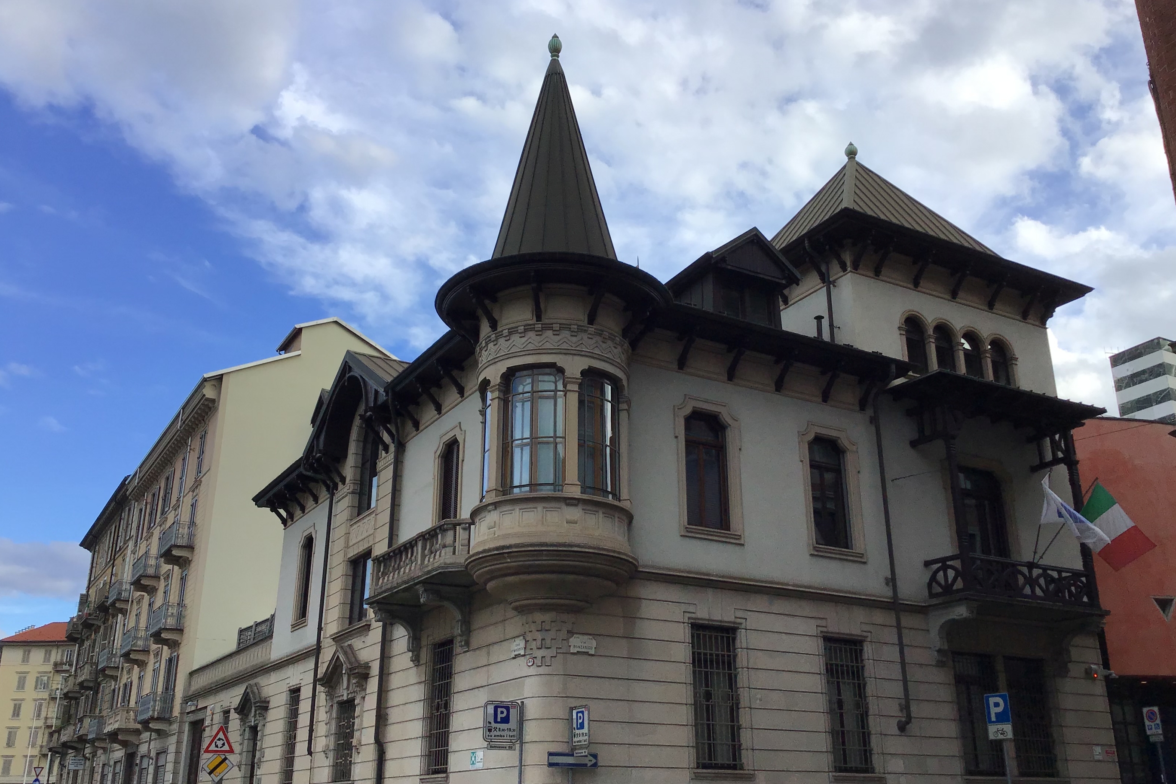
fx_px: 1078
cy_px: 403
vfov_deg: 40.0
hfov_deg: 57.2
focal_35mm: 33
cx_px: 582
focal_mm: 3.3
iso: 25
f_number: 2.4
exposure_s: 1/612
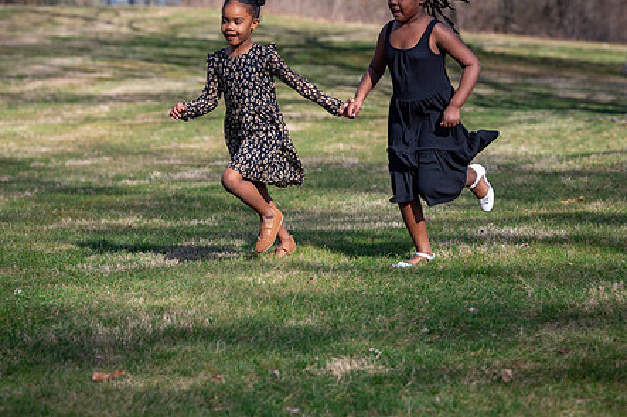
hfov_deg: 14.3
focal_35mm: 144
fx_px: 2507
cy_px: 160
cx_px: 333
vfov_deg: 9.5
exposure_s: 1/1600
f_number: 4
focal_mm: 110
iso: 250
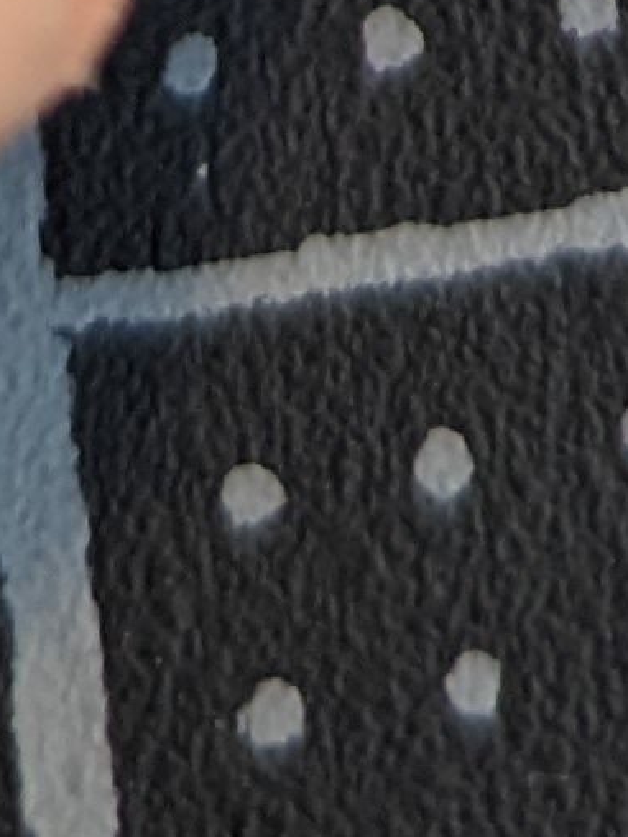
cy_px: -1893
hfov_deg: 6.9
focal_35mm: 214
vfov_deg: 7.7
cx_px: 610
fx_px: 5174
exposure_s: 1/65.7
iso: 66
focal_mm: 4.38
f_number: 1.73
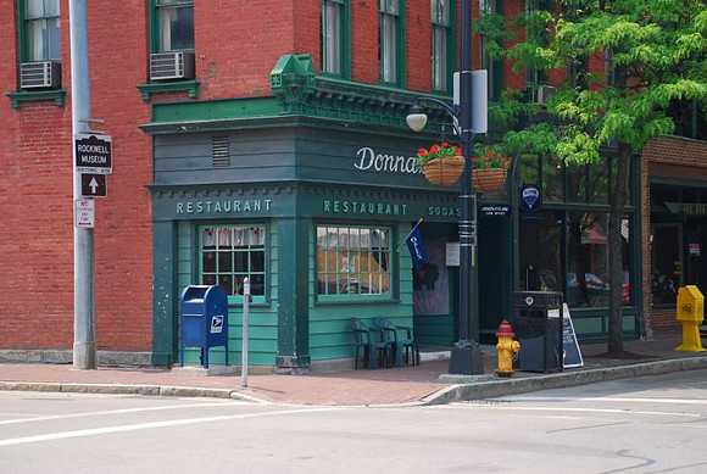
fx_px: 1712
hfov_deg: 23.3
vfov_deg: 15.8
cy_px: 237
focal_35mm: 87
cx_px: 354
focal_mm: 58
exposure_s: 1/160
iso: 100
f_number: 5.3
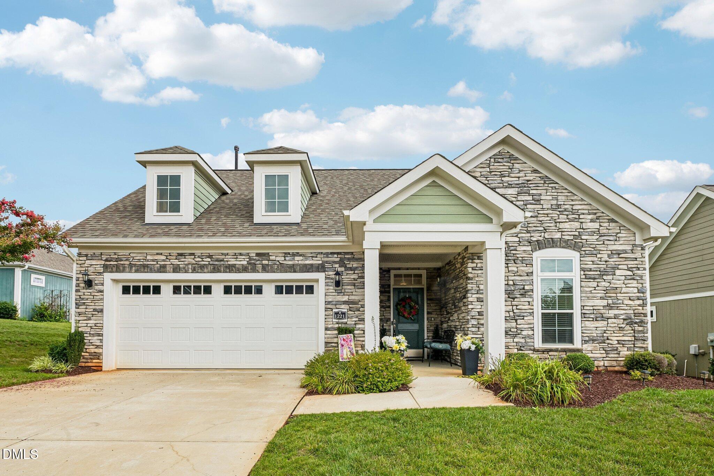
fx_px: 397
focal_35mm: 20
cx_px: 357
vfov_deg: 61.9
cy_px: 238
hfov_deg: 84.0
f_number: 9
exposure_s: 1/250
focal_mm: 20
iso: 200
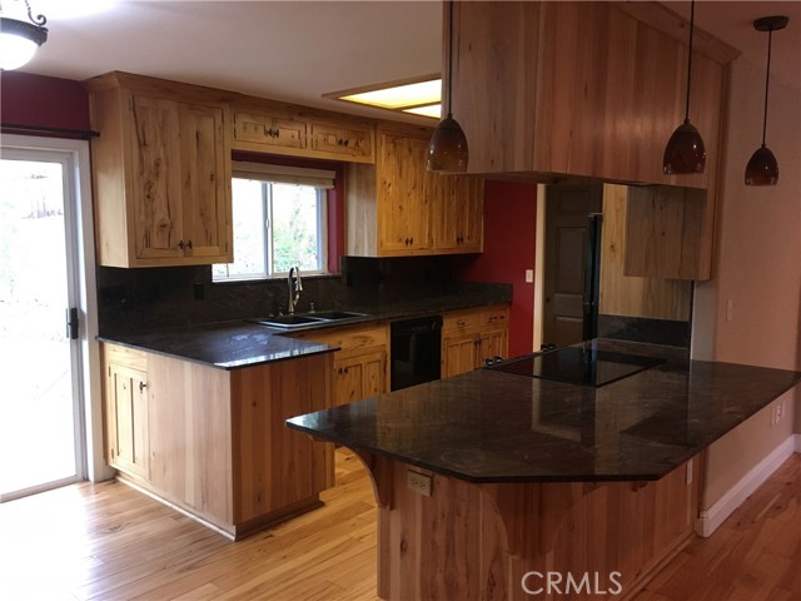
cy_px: 300
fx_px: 671
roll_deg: +0.8
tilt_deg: -5.0
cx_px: 400
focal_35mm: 29
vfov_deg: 48.2
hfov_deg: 61.7
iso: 160
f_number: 2.2
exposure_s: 1/30
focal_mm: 4.15
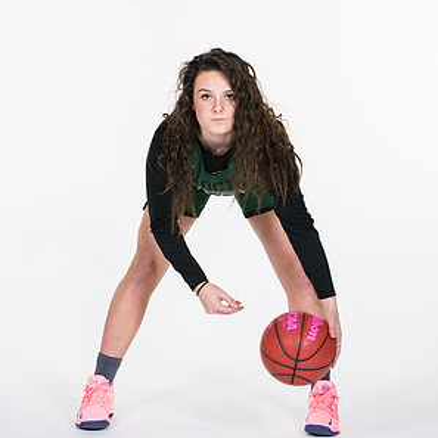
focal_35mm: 135
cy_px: 208
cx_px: 220
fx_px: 1933
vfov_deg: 12.9
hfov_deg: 12.9
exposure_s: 1/160
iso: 200
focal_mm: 70
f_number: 6.3
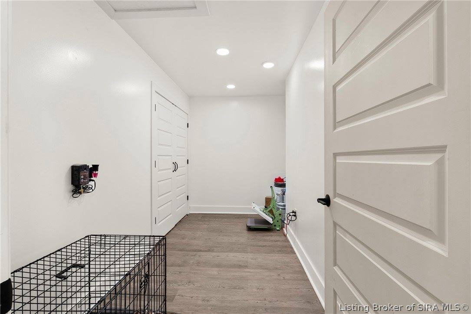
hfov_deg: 96.7
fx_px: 209
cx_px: 236
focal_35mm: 16
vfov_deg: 73.8
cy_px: 157
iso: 400
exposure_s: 1/3
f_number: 11
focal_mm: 16
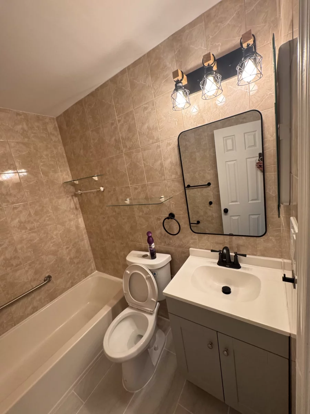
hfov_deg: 85.7
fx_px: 167
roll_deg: +11.0
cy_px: 207
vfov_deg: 102.1
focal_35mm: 14
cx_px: 155
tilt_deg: -12.0
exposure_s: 1/60
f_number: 2.2
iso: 200
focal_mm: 2.22
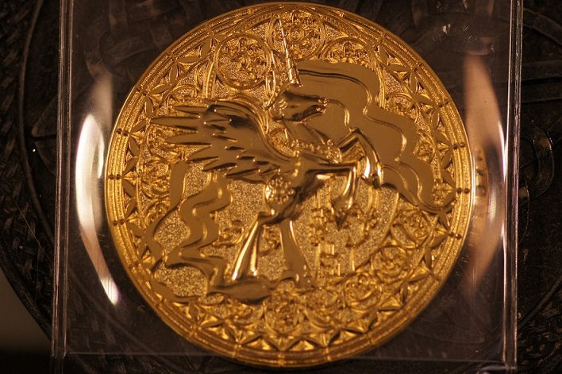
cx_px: 281
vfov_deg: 9.1
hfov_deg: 13.7
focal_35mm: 150
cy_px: 187
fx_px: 2340
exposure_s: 1/160
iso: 500
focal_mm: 100
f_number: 2.8
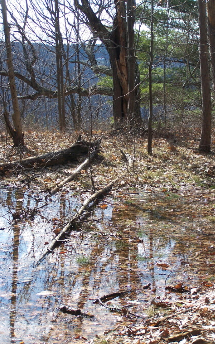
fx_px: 694
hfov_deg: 17.6
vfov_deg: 27.8
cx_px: 120
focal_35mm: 74
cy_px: 172
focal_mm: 11.5
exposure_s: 1/400
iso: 80
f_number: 3.2
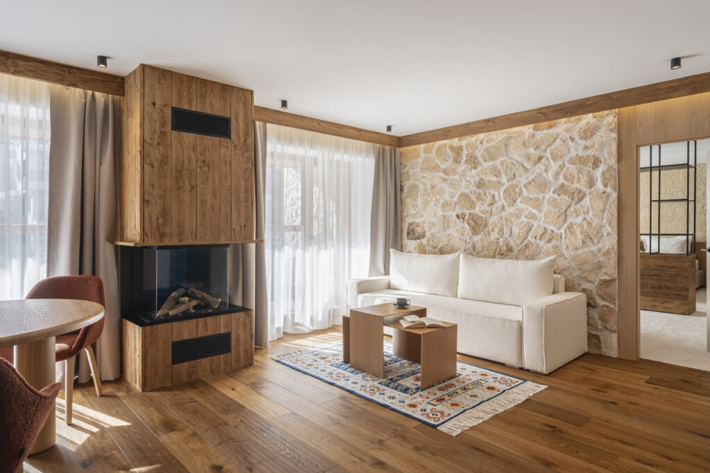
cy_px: 236
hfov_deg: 81.2
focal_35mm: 21
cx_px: 355
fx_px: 414
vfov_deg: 59.5
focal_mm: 21
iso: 200
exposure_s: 1/40
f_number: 9
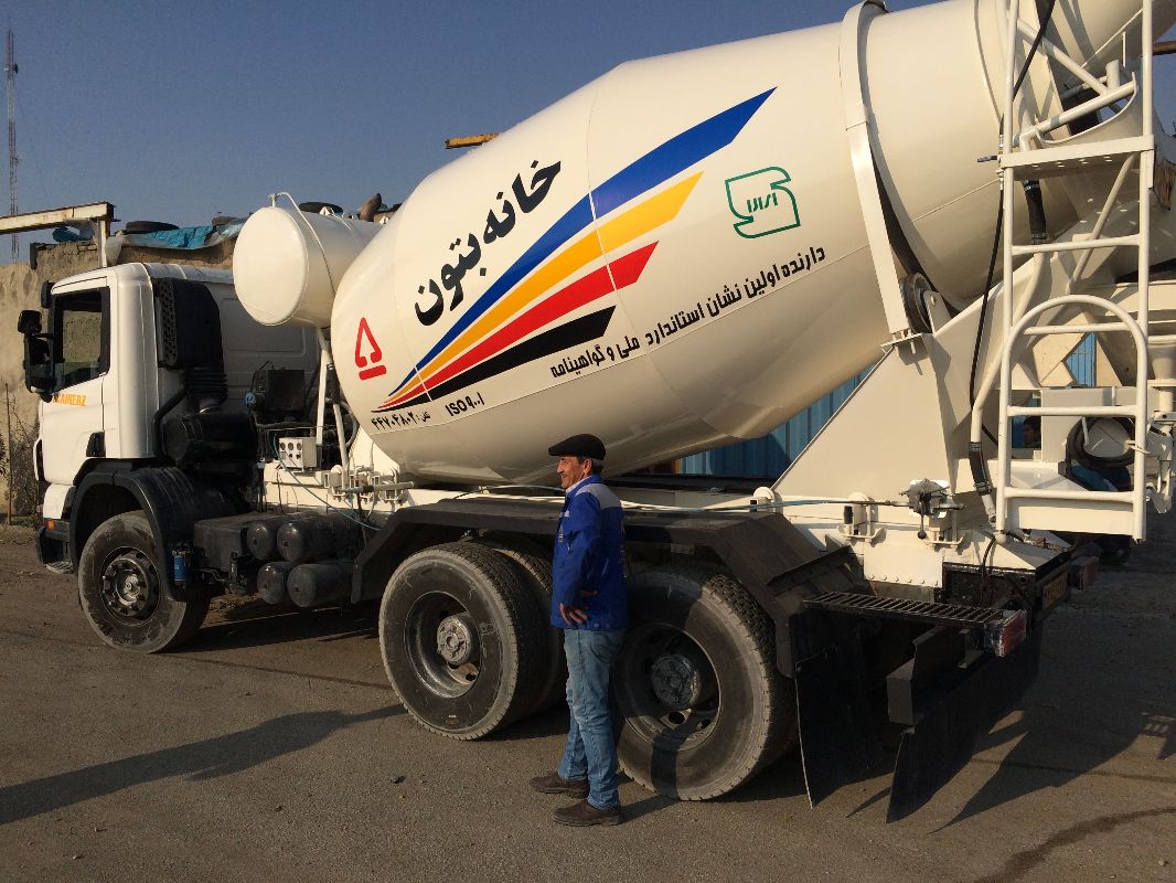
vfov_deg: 48.2
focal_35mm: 29
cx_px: 588
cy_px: 442
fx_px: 985
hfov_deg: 61.6
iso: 32
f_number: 2.2
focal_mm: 4.15
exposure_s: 1/4566
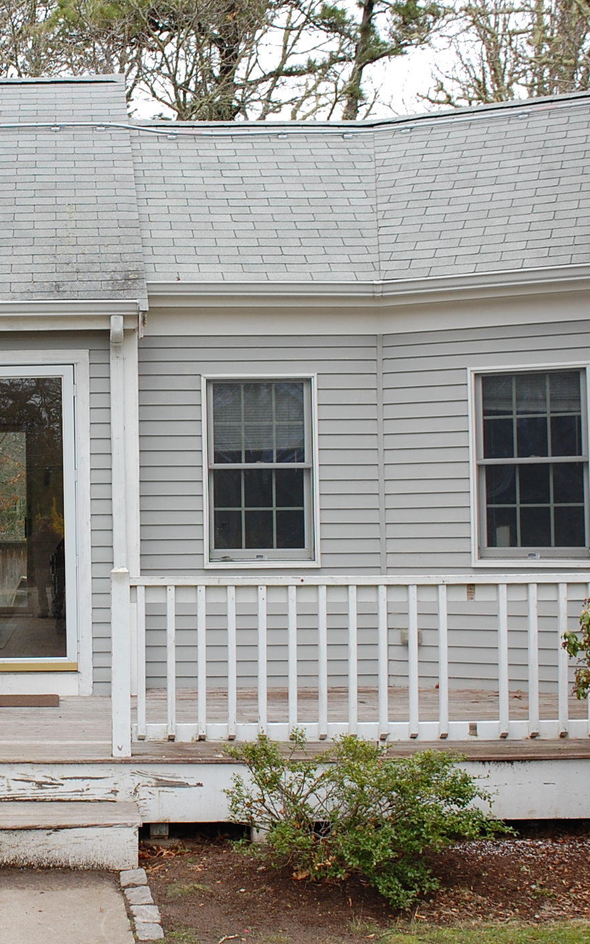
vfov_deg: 37.5
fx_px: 1389
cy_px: 456
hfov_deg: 23.1
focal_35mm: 54
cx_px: 9
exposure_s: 1/200
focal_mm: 22
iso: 200
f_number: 7.1
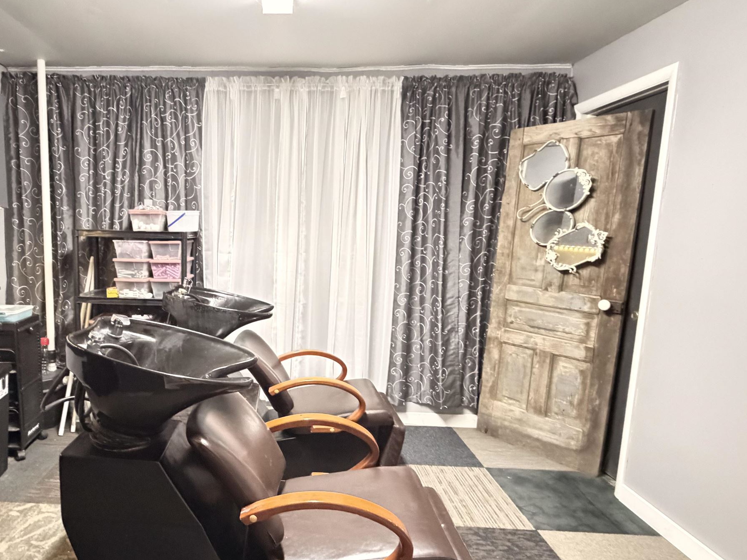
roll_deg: -0.4
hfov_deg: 69.8
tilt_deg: -7.9
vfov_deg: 56.7
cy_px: 302
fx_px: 518
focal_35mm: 24
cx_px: 257
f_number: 2.2
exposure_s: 1/30
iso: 2500
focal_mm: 2.22
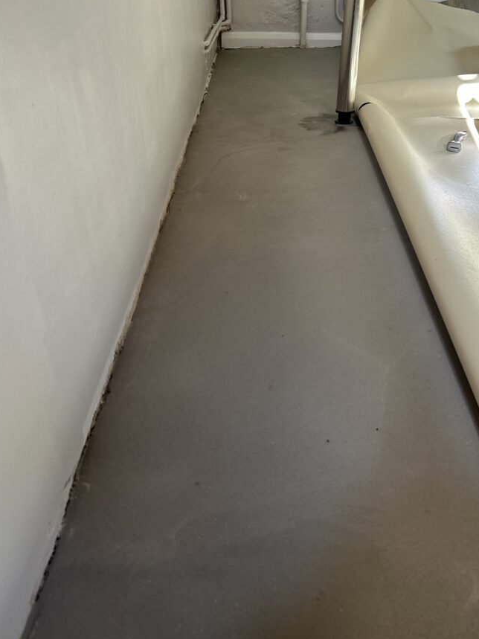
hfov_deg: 45.4
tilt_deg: -34.0
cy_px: 308
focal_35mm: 31
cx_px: 252
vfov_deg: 58.3
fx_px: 572
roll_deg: -0.7
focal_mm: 5.7
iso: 64
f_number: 1.5
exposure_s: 1/121
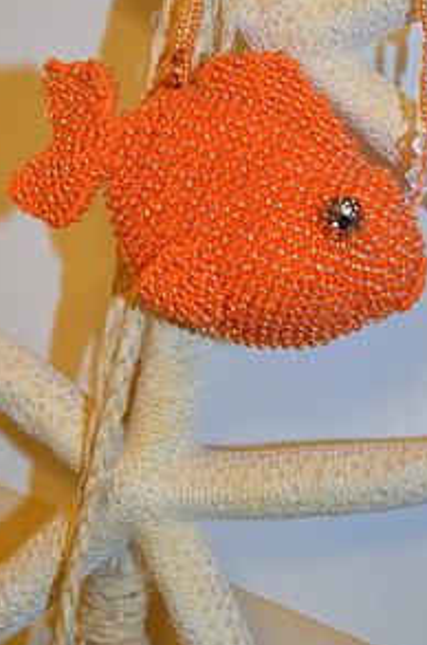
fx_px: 1466
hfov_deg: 16.6
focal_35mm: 82
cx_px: 206
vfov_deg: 24.6
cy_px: 174
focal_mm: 32
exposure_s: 1/60
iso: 900
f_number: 4.8
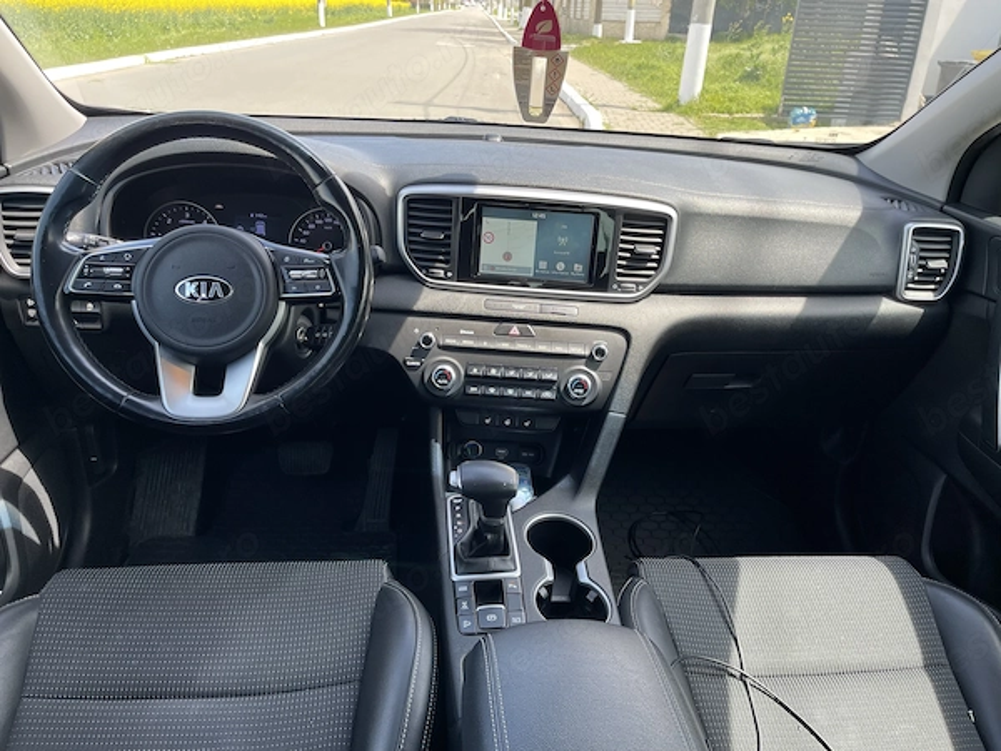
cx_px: 500
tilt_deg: -26.0
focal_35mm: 26
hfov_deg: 67.3
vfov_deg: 53.1
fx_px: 752
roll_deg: -1.5
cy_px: 376
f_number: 1.6
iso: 32
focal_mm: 5.1
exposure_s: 1/241
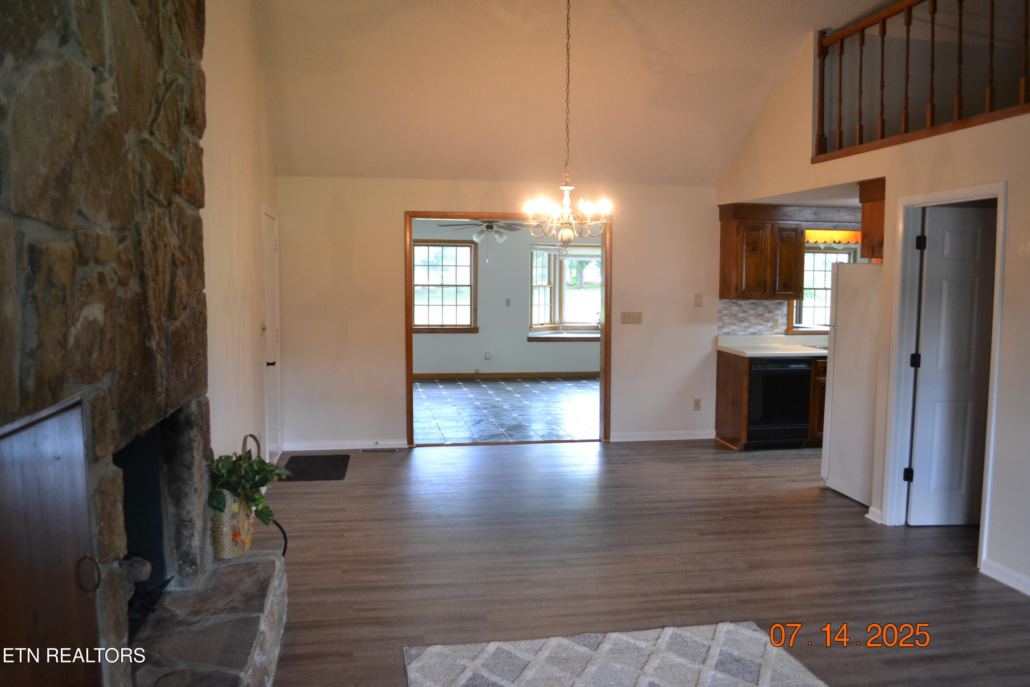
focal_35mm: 27
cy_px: 344
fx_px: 772
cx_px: 515
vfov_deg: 47.9
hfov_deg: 67.4
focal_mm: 18
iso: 900
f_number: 3.5
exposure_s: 1/60
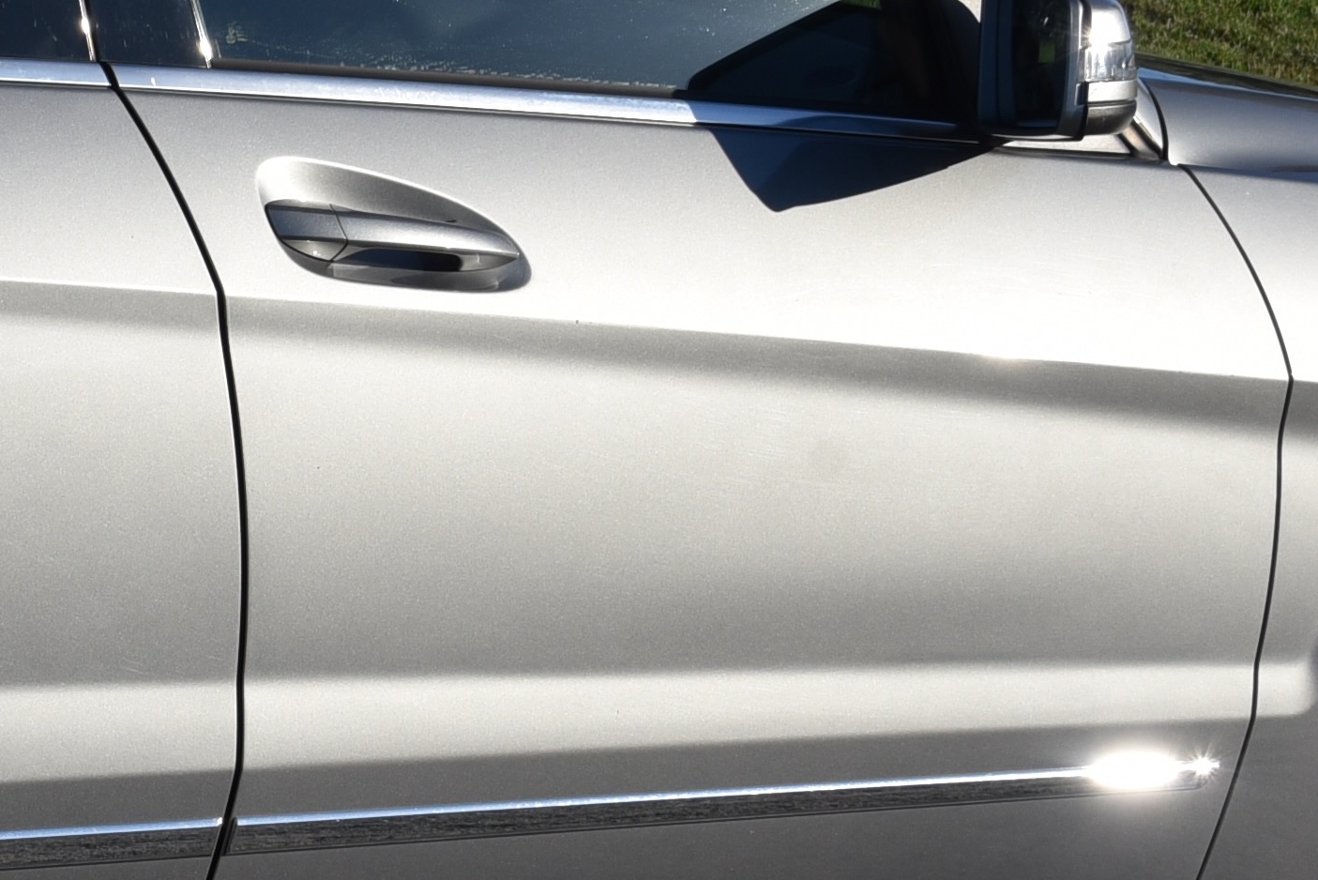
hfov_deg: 14.2
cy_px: 457
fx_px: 5018
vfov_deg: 10.0
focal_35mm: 137
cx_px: -482
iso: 200
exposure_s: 1/320
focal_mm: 32
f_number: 9
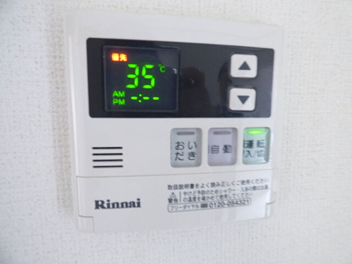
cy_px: 132
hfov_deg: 81.7
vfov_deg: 66.0
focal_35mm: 20
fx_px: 203
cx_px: 176
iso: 400
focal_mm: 3.58
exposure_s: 1/13
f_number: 3.2
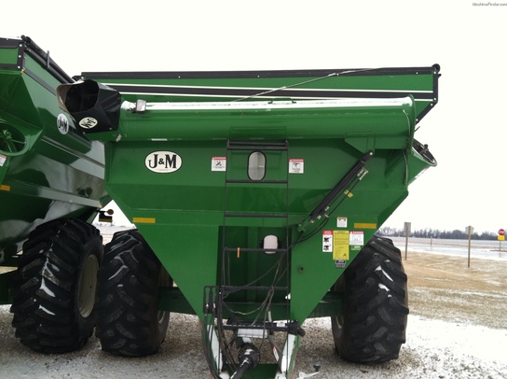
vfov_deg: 40.6
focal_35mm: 35
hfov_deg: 52.7
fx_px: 512
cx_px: 254
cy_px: 190
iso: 80
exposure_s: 1/309
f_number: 2.8
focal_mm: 3.85
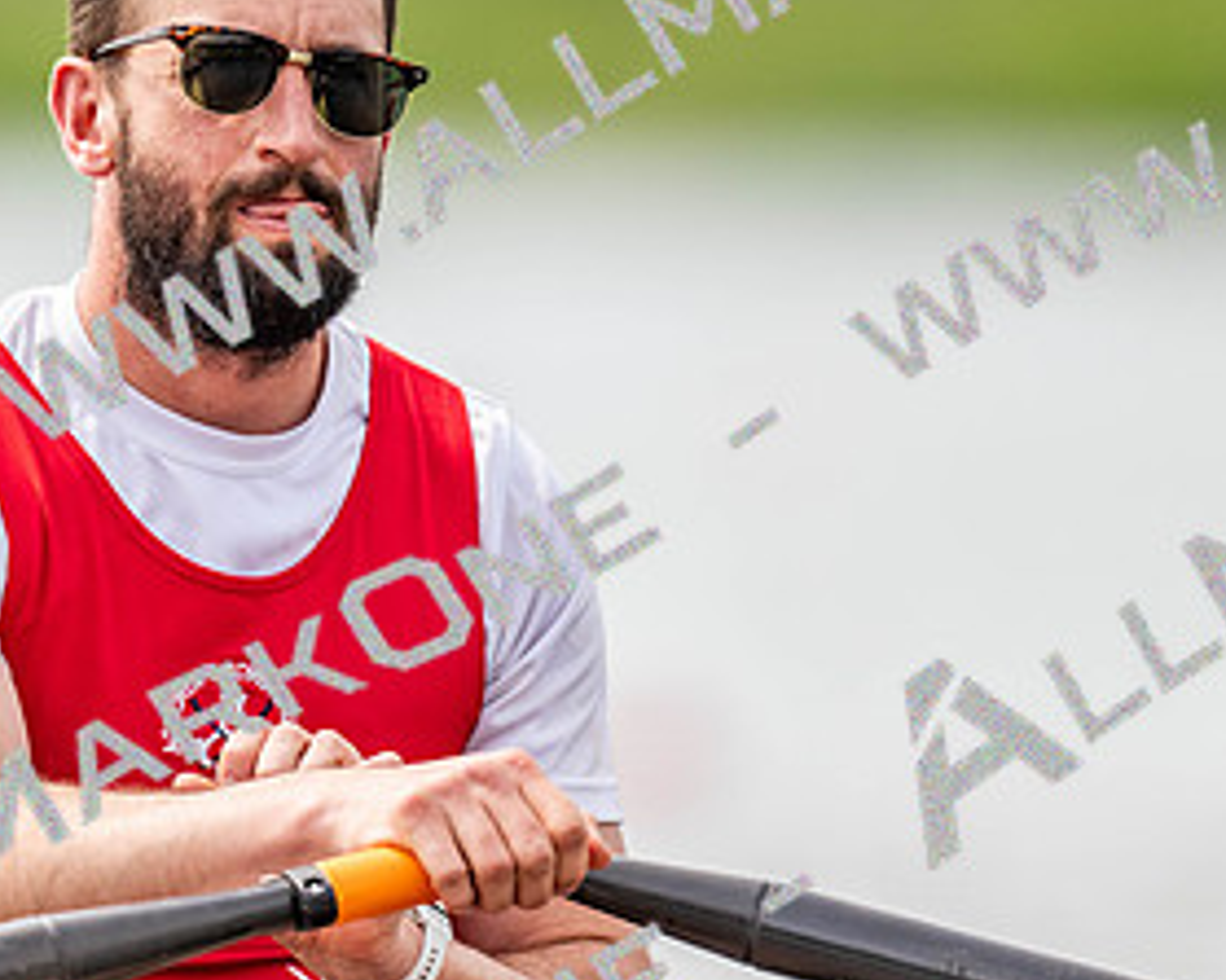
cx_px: 527
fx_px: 42475
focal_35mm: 1171
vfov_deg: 1.3
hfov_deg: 1.7
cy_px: 453
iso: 560
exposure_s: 1/2500
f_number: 4
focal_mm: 600
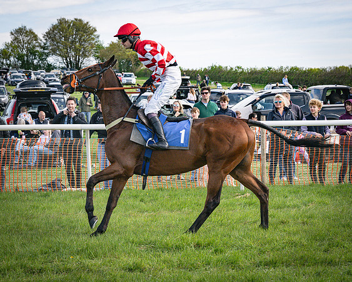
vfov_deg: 16.0
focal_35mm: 96
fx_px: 998
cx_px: 129
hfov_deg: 20.0
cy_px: 162
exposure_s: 1/4000
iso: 400
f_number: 5
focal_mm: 70
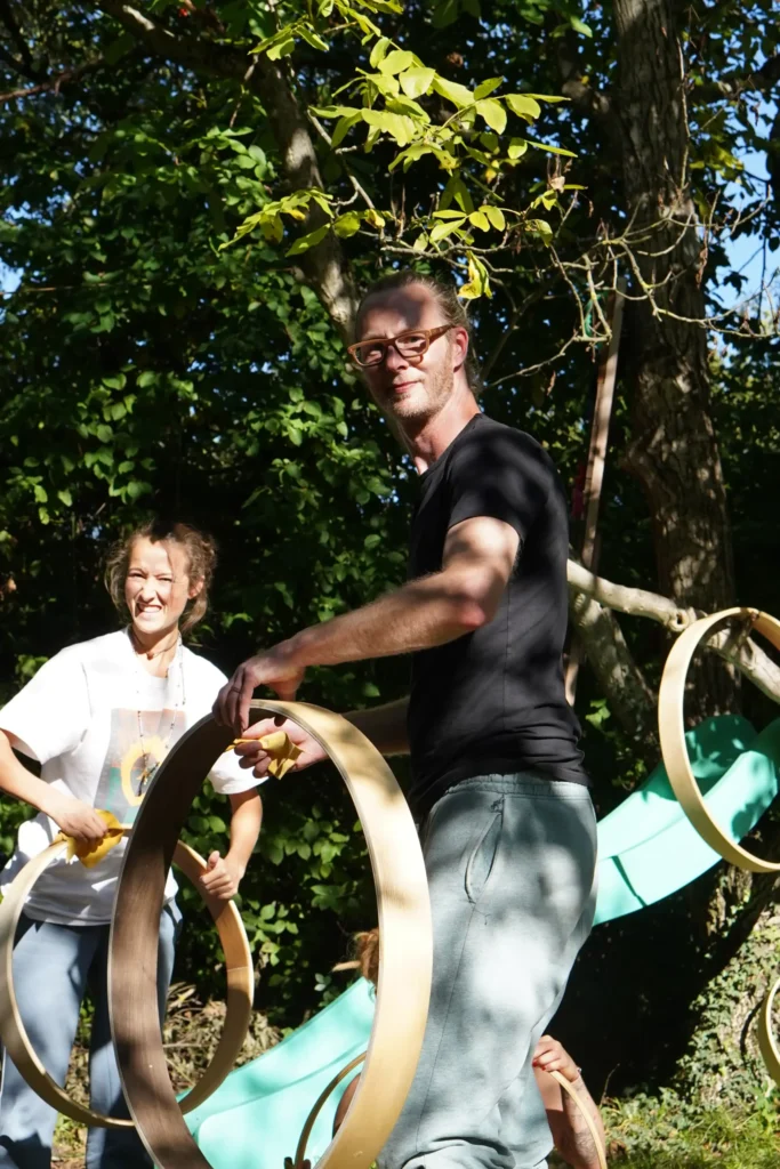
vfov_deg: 27.0
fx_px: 2436
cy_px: 584
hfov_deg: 18.2
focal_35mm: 75
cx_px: 390
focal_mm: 50
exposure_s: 1/1000
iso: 1000
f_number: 7.1
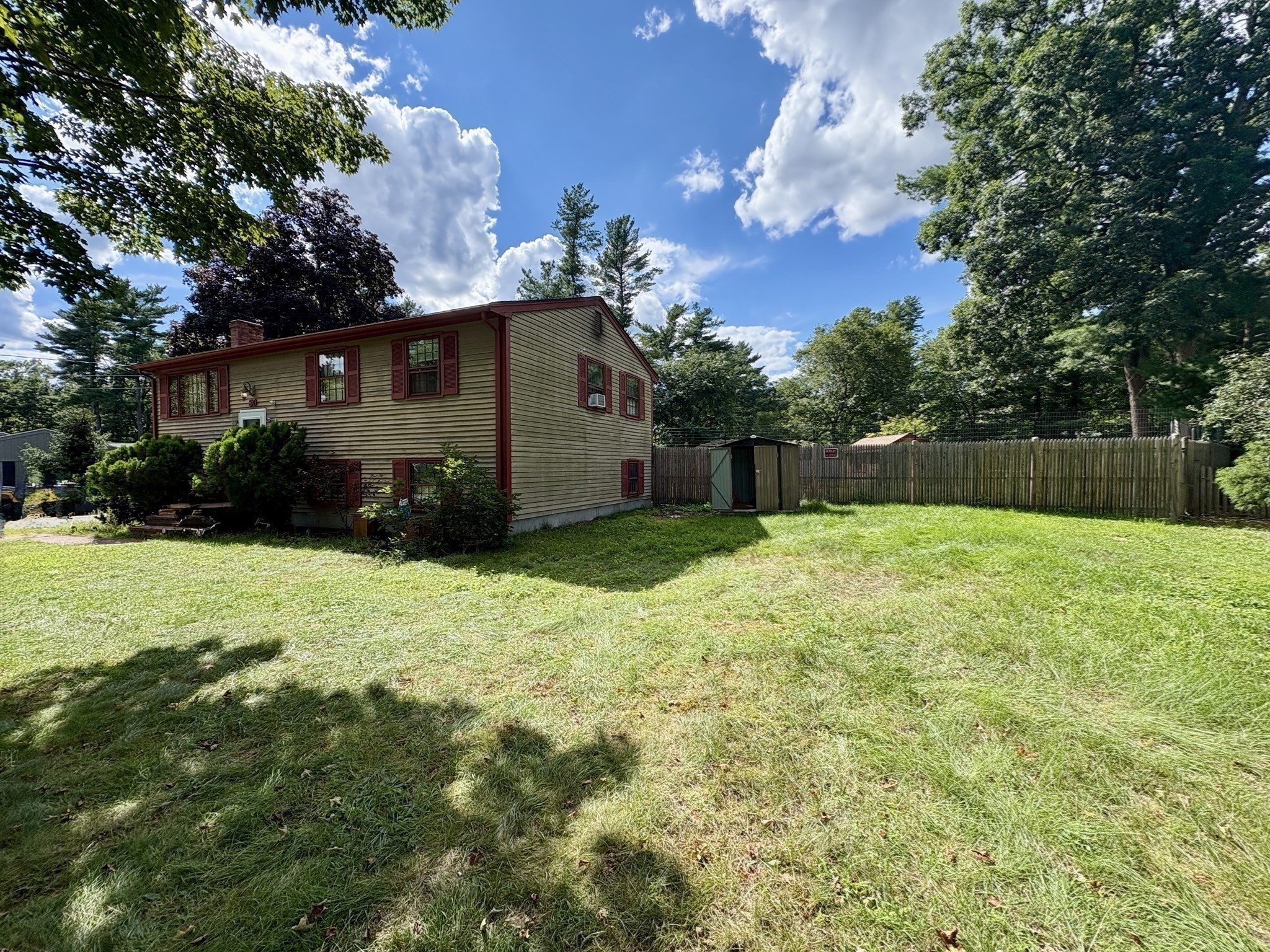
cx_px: 635
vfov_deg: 85.7
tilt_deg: -2.2
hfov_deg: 102.1
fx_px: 514
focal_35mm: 14
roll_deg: +1.2
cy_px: 476
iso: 64
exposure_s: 1/956
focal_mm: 2.22
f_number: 2.2
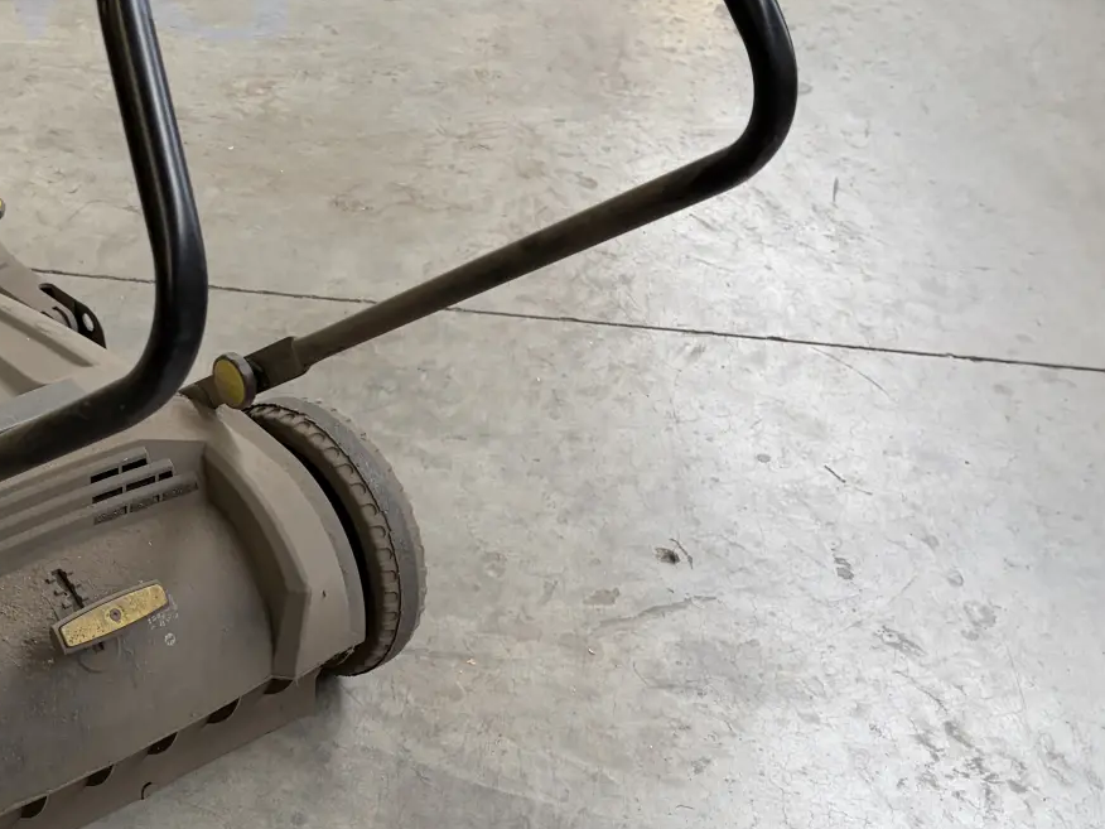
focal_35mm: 57
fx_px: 1820
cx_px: 122
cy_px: 579
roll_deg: -3.8
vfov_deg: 25.5
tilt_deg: -40.9
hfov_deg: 32.2
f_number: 1.6
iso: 100
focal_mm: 5.96
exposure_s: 1/50
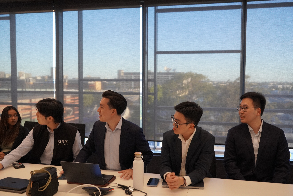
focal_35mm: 38
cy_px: 98
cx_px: 146
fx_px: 306
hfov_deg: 51.1
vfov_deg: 35.4
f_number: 4
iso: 1000
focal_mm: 25.1
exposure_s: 1/160
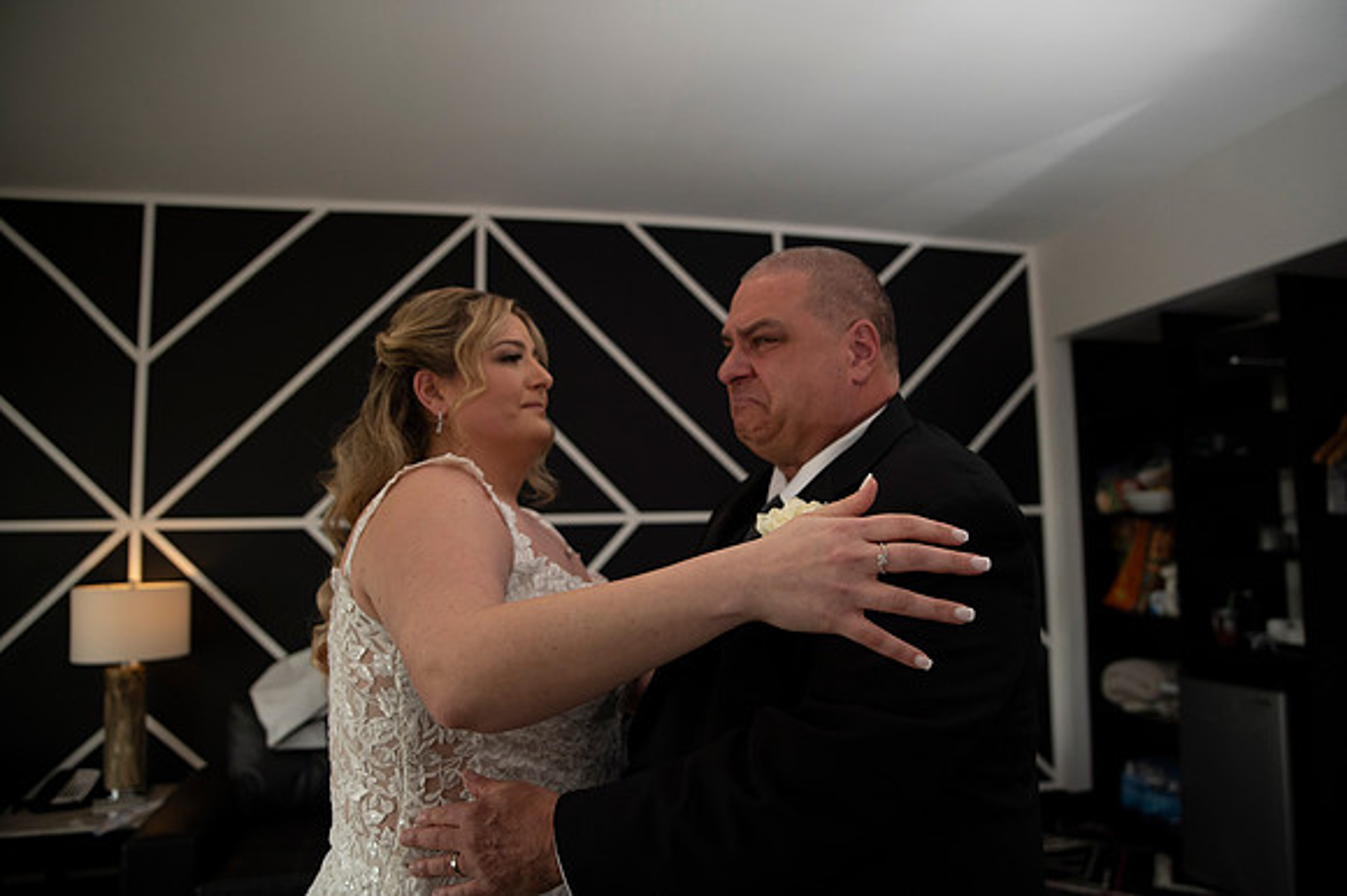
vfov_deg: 53.1
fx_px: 897
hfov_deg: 73.8
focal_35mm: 24
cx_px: 674
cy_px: 448
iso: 1600
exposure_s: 1/1600
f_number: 2.8
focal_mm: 24
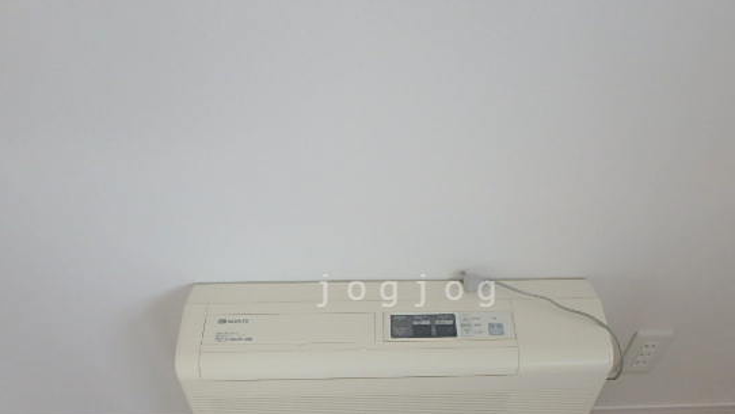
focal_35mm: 27
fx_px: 526
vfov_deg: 42.1
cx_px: 410
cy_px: 290
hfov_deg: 69.6
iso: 200
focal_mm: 3.7
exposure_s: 1/60
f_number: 3.5
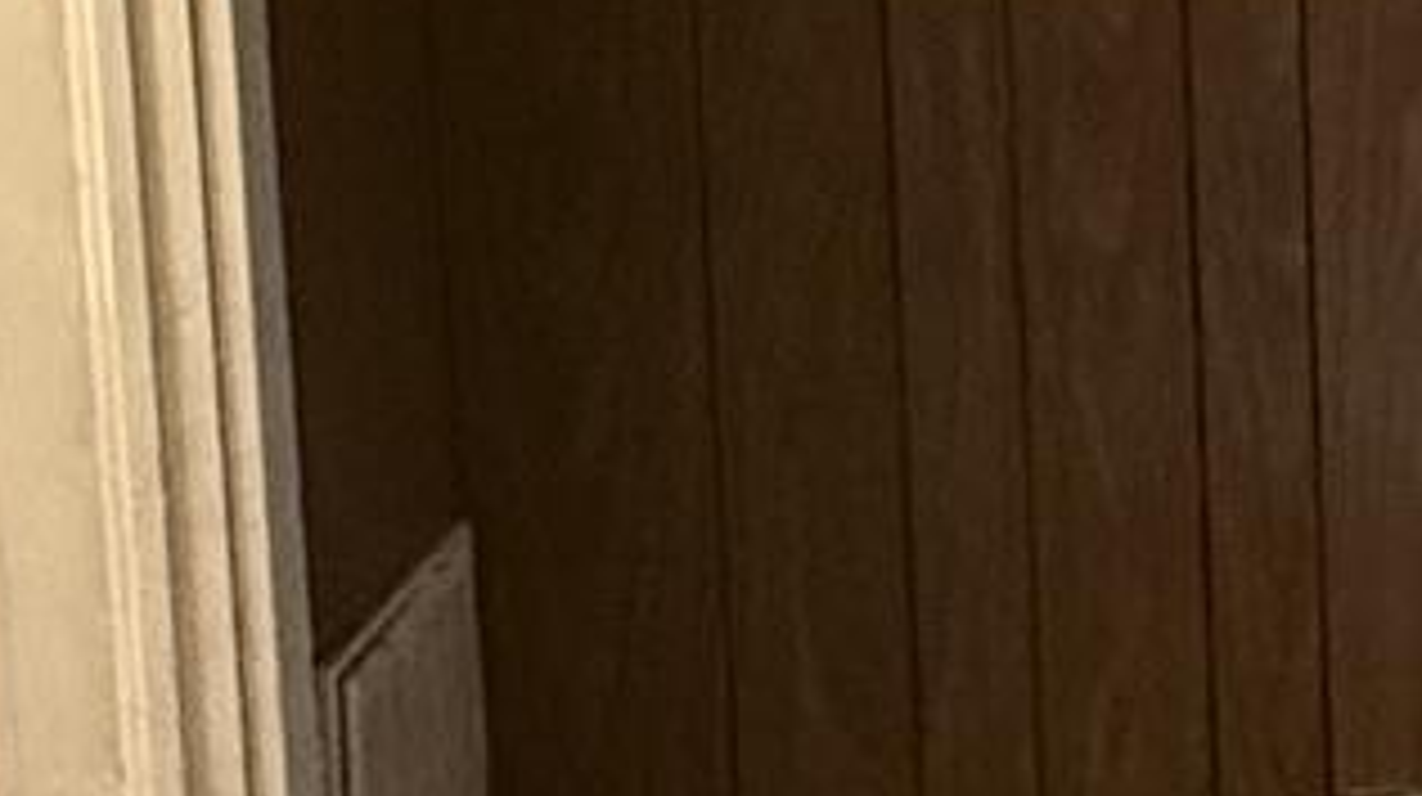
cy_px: 301
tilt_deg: -5.9
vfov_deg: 12.2
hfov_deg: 13.6
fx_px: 3729
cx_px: 3618
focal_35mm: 99
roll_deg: -1.6
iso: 1000
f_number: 2.2
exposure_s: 1/40
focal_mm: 2.22
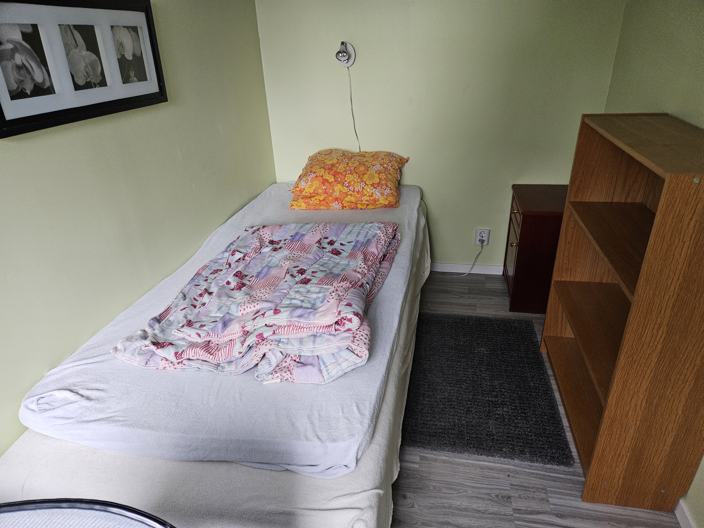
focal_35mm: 23
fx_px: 468
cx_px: 352
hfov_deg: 73.9
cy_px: 264
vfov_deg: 58.9
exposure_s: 1/100
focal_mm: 5.4
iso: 800
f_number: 1.8
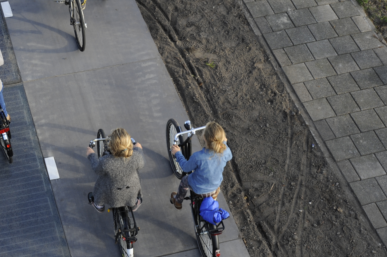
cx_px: 77
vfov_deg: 21.6
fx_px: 666
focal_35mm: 62
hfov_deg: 31.6
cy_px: 202
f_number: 7.1
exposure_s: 1/320
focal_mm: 34
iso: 400
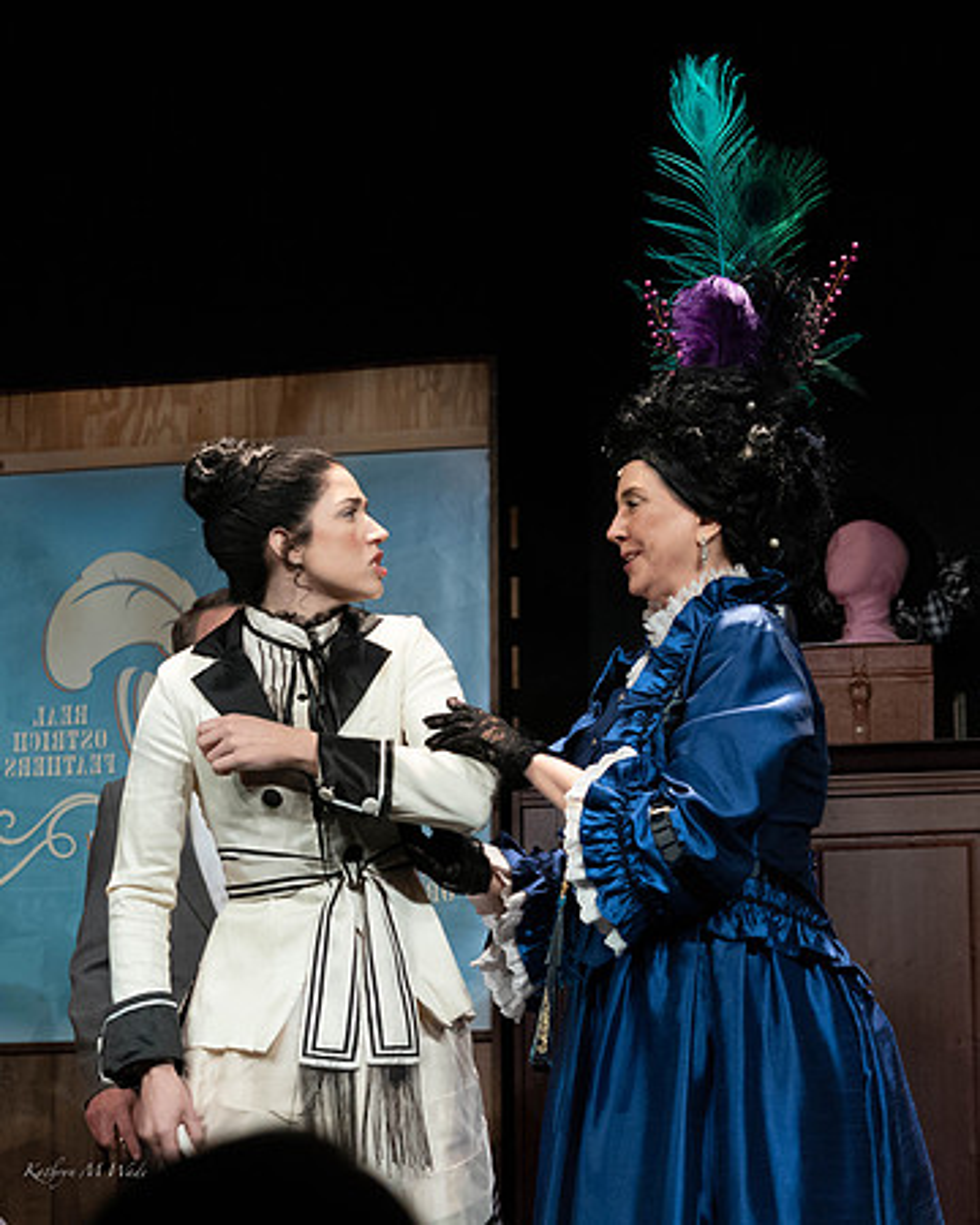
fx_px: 3753
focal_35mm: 104
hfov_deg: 14.9
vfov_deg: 18.5
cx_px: 466
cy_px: 582
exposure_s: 1/400
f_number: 5.6
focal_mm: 70
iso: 4000
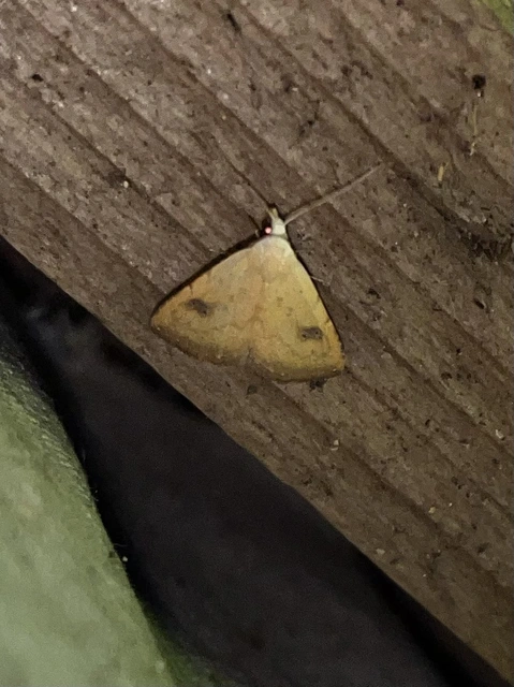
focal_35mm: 26
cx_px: 257
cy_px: 344
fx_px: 515
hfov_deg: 53.0
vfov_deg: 67.3
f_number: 1.6
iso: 32
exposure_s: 1/82
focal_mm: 5.1
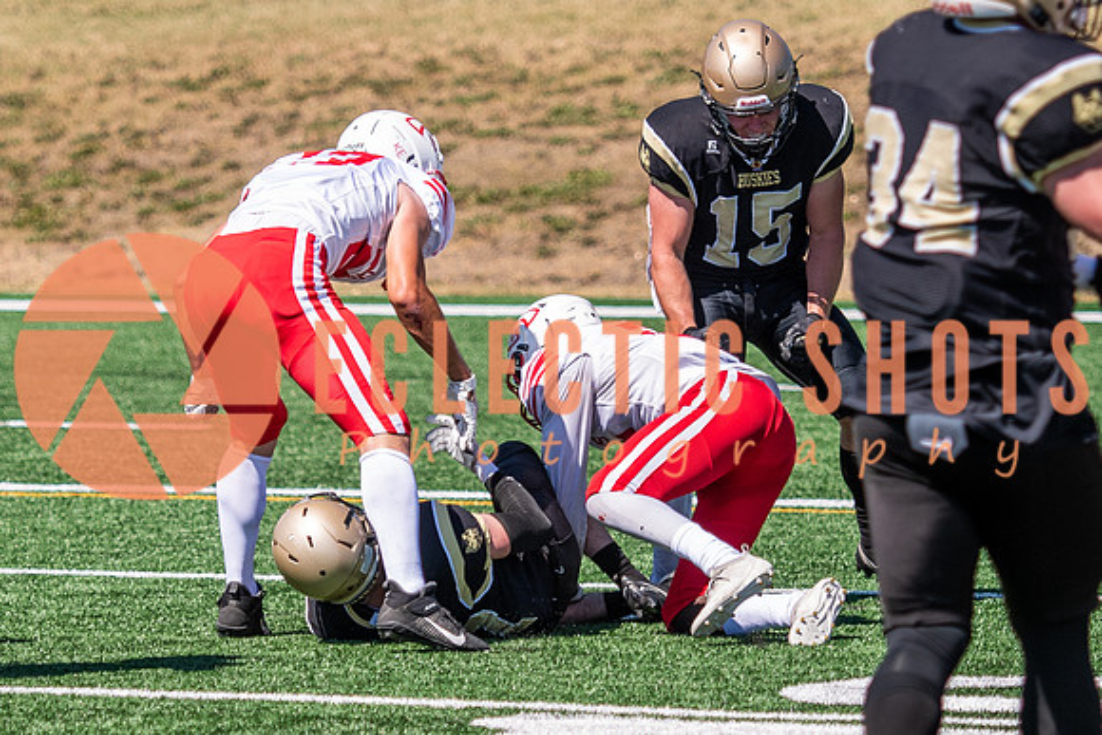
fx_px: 11261
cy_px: 265
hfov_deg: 5.6
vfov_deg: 3.7
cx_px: 367
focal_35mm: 368
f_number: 2.8
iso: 160
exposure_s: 1/3200
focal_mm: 116
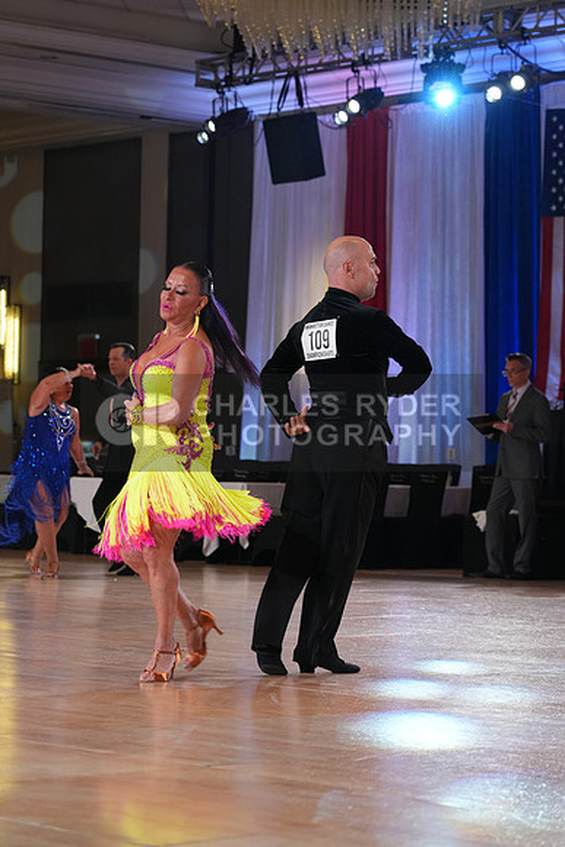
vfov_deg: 19.5
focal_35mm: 105
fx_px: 2470
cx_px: 282
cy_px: 424
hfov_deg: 13.0
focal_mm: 105
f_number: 5
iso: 1600
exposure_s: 1/200
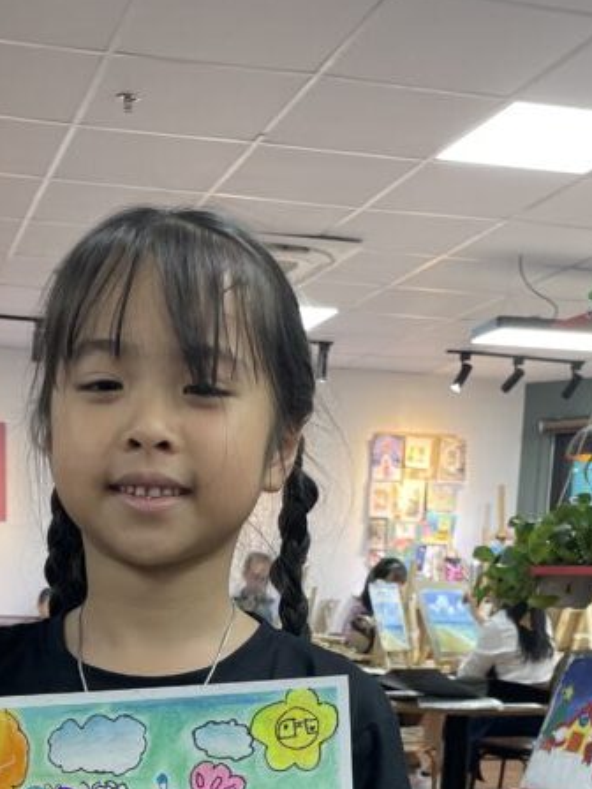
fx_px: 1323
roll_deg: -1.2
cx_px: 164
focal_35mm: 58
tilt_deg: -9.8
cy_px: 870
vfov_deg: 29.8
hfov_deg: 25.0
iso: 125
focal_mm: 4.2
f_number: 1.6
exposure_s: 1/100
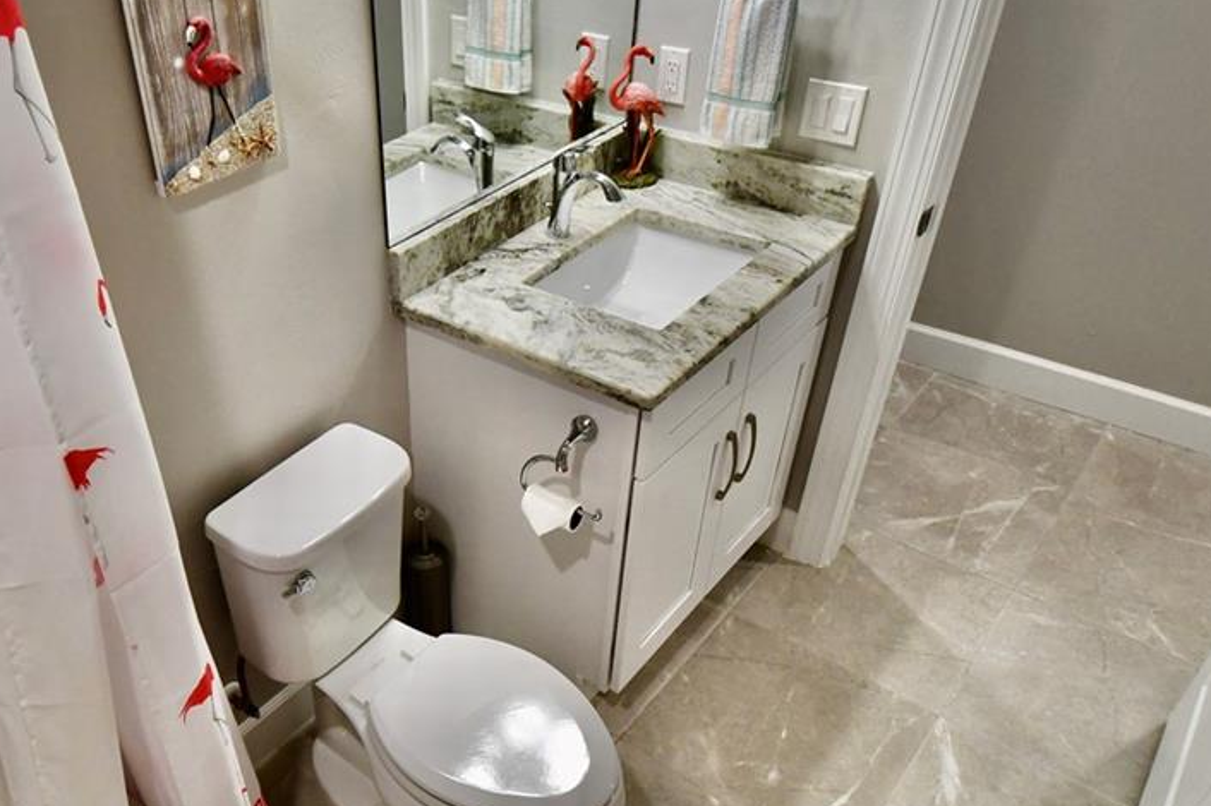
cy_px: 466
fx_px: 975
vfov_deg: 44.8
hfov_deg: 62.2
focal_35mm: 29
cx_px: 412
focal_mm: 10
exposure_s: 1/250
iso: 800
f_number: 3.5
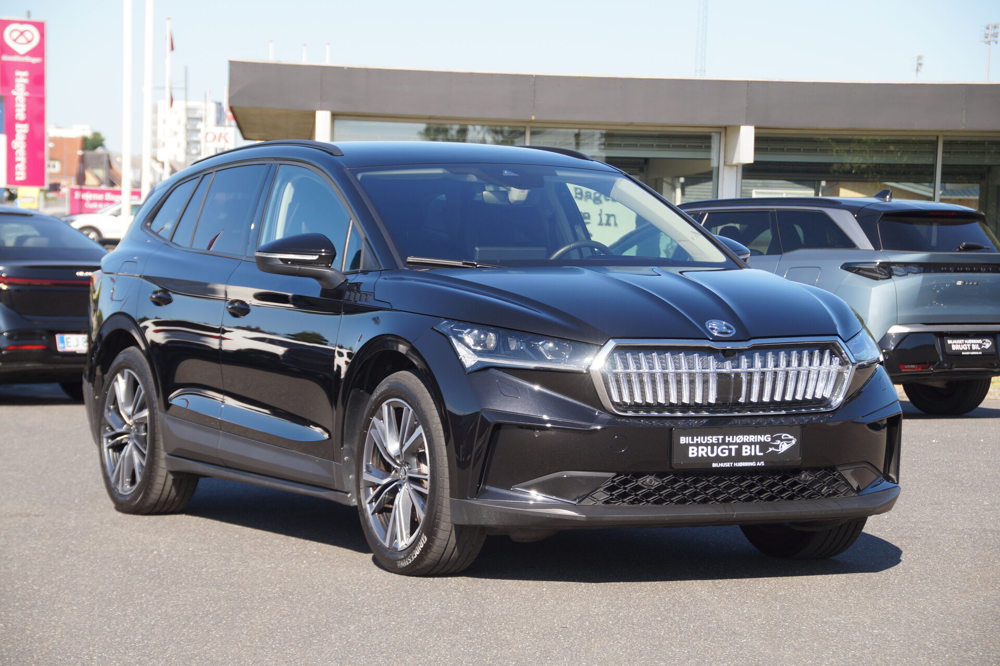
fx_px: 3123
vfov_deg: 12.2
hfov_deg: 18.2
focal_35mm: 112
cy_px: 333
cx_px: 500
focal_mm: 75
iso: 100
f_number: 6.3
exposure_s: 1/200
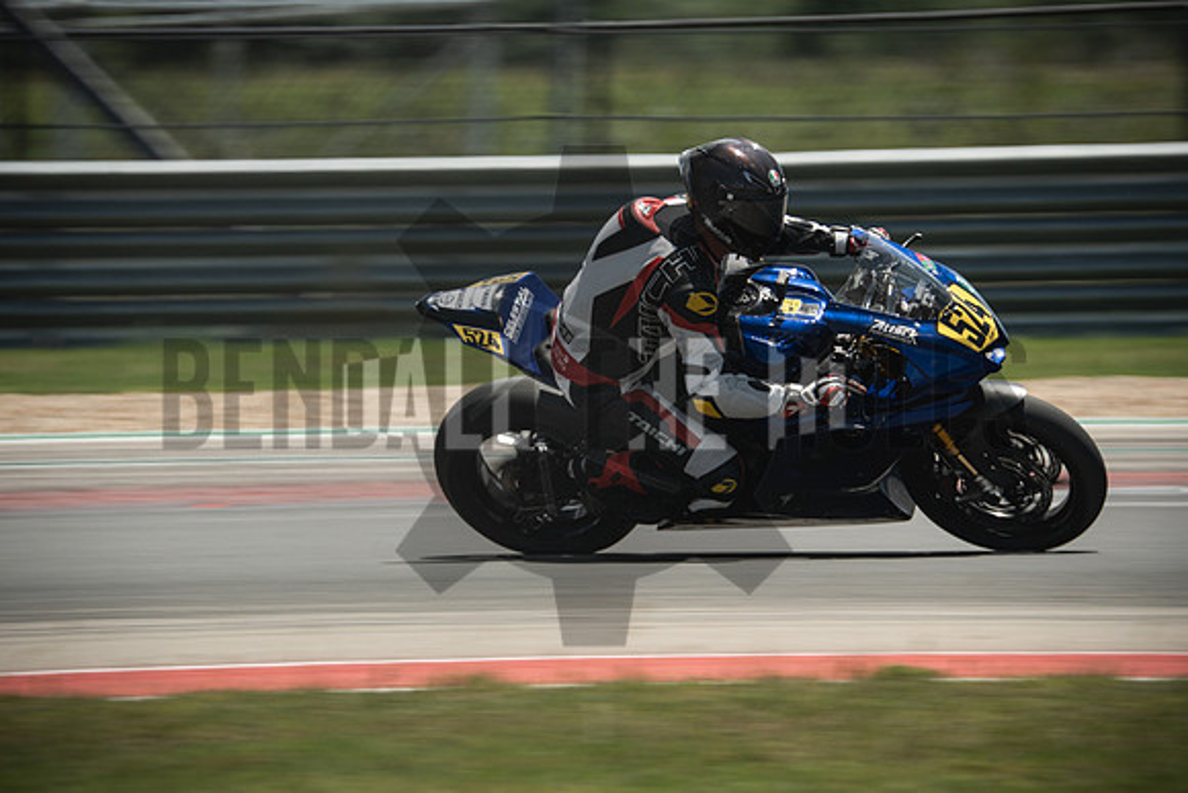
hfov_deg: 3.4
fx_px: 19804
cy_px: 396
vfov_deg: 2.3
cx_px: 594
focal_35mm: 600
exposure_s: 1/250
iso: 160
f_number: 8
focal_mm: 400
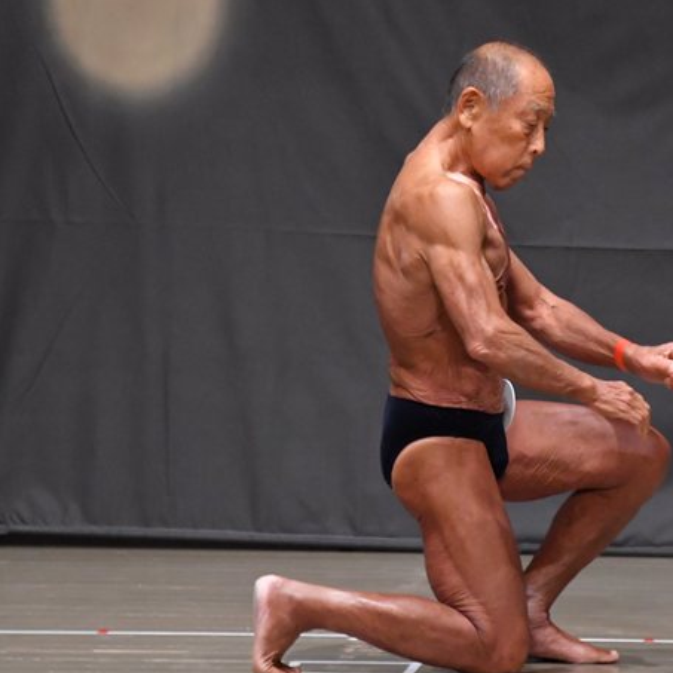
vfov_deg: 3.8
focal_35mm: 458
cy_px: 333
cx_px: 515
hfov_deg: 3.8
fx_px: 10074
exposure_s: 1/400
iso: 6400
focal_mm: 210
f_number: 5.6
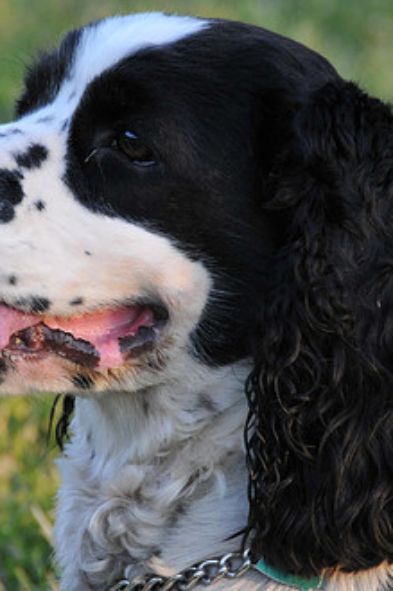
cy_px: 279
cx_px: 172
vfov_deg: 3.9
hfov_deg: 2.6
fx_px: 8654
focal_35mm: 528
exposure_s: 1/250
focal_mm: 200
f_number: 8
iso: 800
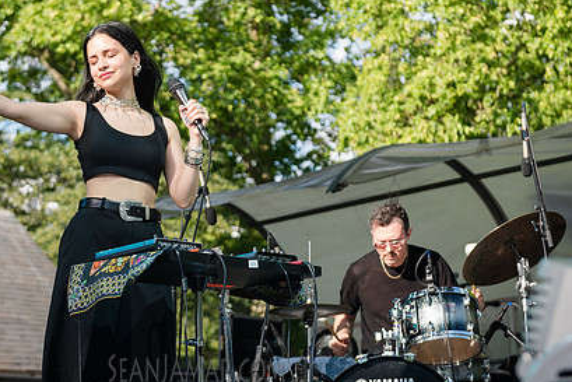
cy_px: 132
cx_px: 213
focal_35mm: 101
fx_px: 1605
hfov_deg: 20.2
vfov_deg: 13.5
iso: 400
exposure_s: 1/1000
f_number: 4
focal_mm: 70
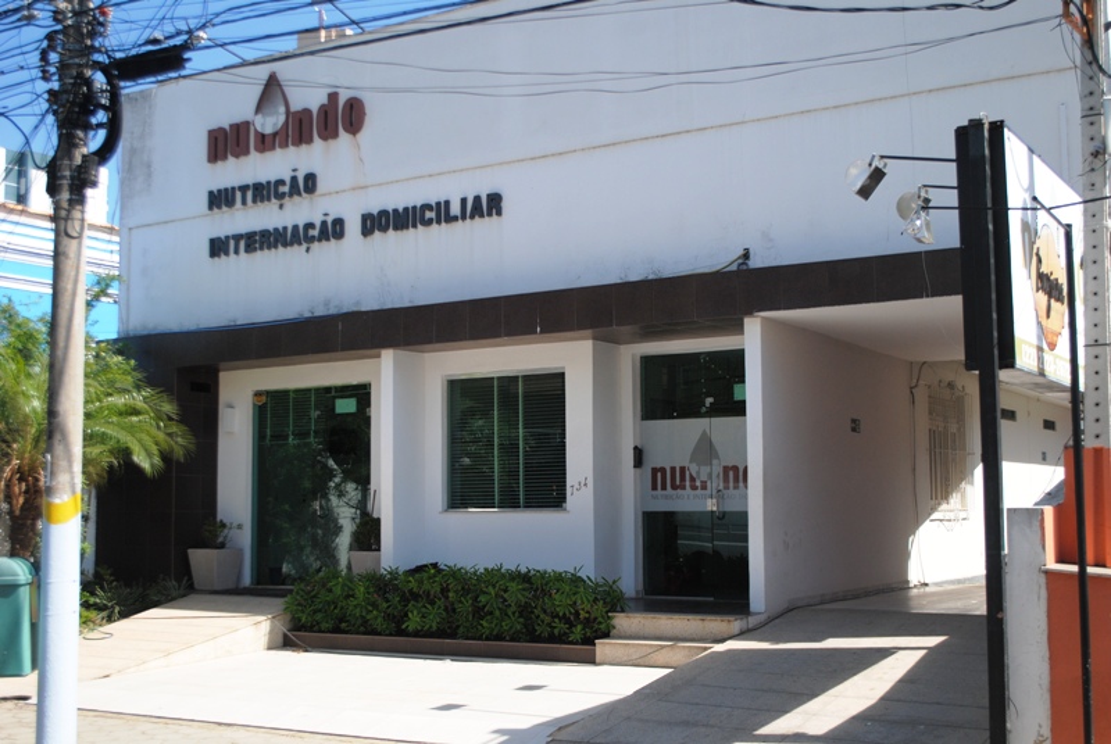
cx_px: 556
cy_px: 372
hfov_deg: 46.3
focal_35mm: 42
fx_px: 1298
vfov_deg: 32.0
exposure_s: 1/1000
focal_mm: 28
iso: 200
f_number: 4.5
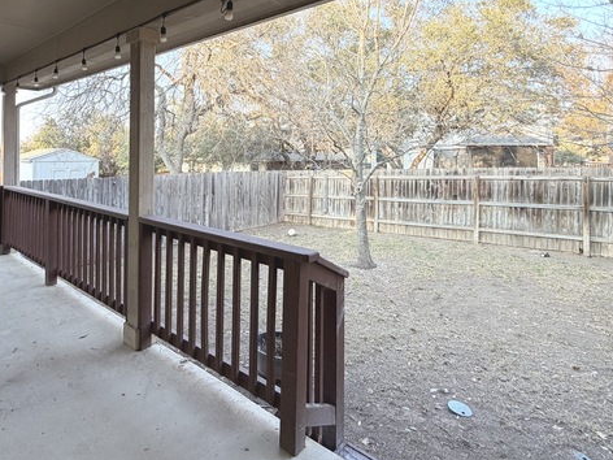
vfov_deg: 67.2
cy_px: 162
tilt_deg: -0.9
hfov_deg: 84.5
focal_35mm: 19
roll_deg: -0.3
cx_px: 281
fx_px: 336
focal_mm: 2.22
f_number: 2.2
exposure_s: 1/121
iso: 50
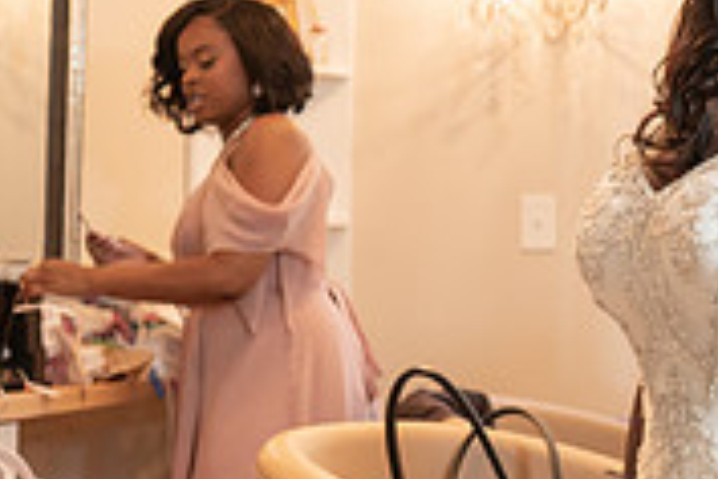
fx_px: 2293
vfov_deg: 11.9
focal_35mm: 115
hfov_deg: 16.6
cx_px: 978
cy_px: 274
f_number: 4
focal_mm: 35
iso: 1600
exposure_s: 1/100
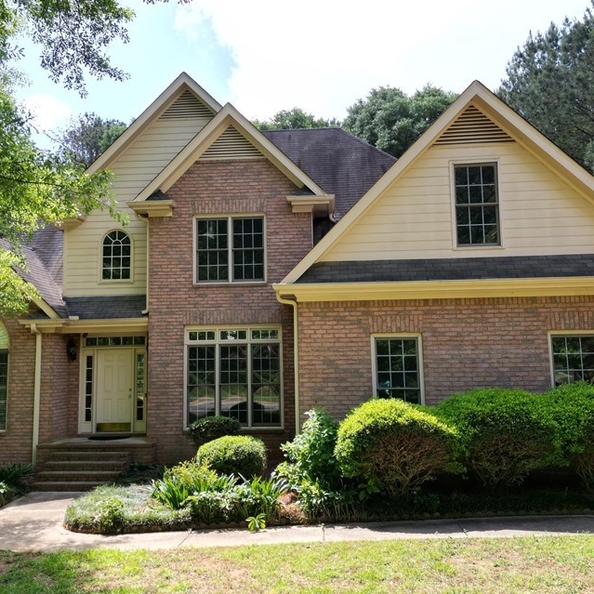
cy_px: 279
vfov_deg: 48.4
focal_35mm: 34
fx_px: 660
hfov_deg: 48.4
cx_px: 272
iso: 100
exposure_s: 1/1500
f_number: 1.7
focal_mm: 6.72
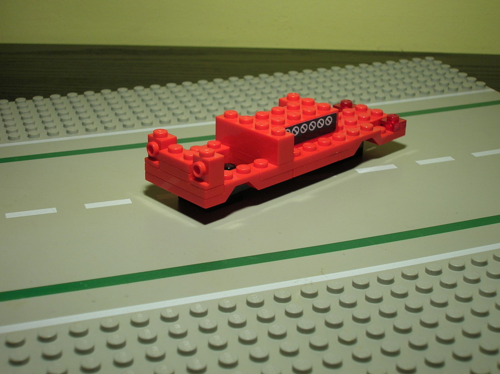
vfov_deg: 25.2
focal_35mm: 58
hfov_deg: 33.3
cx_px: 250
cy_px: 187
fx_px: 837
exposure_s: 1/22.2
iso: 50
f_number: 3.5
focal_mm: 9.7
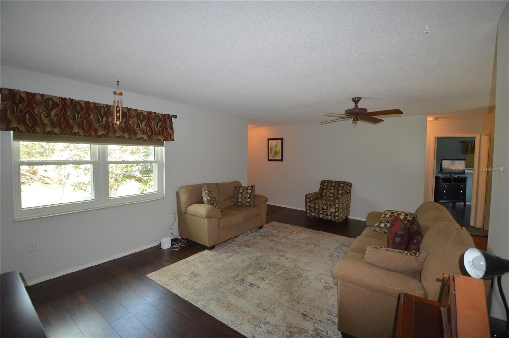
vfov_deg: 77.2
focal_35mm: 15
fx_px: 212
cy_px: 169
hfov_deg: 100.5
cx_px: 254
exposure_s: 1/80
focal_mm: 10
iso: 400
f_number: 4
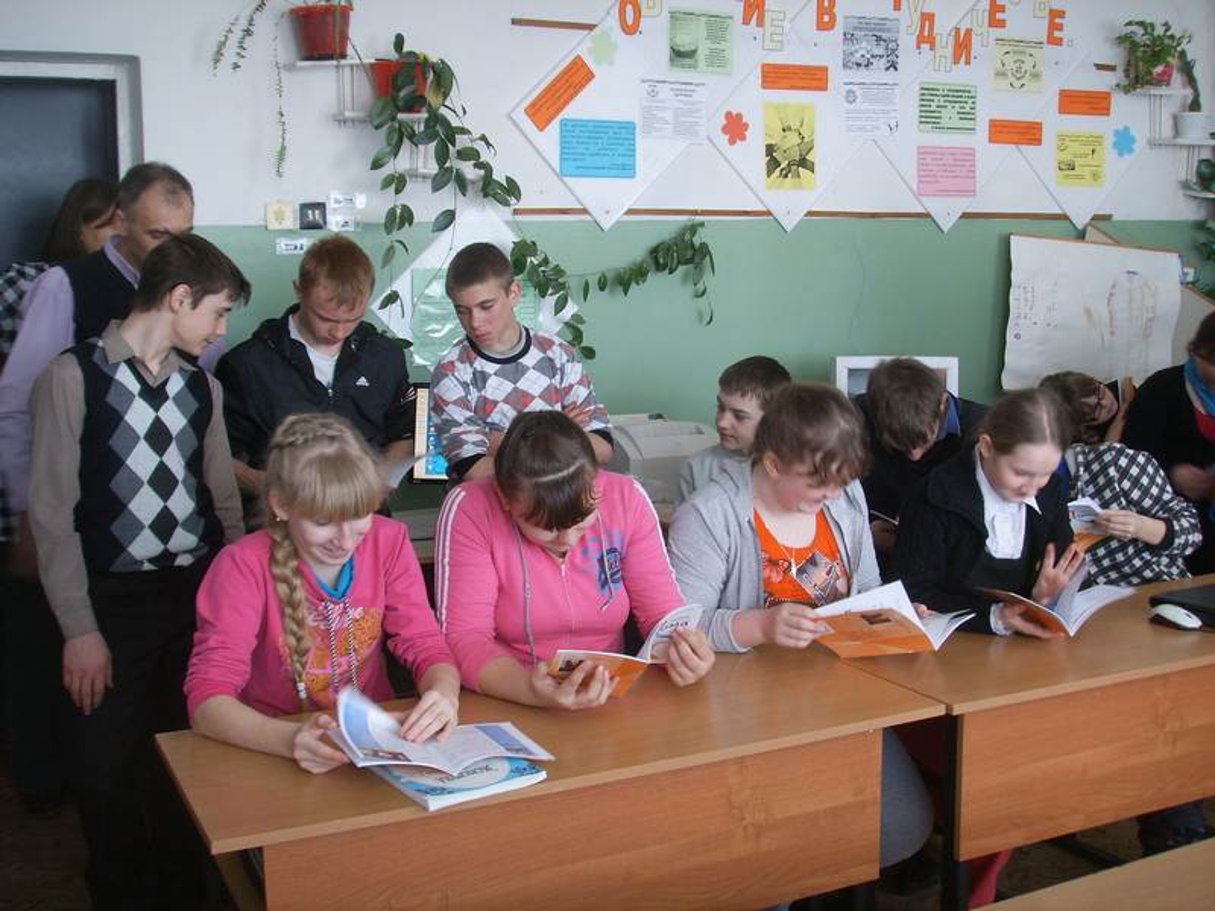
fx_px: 1369
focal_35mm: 39
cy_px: 456
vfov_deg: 36.8
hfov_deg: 47.9
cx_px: 608
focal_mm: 6.6
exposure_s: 1/15
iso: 63
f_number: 3.5
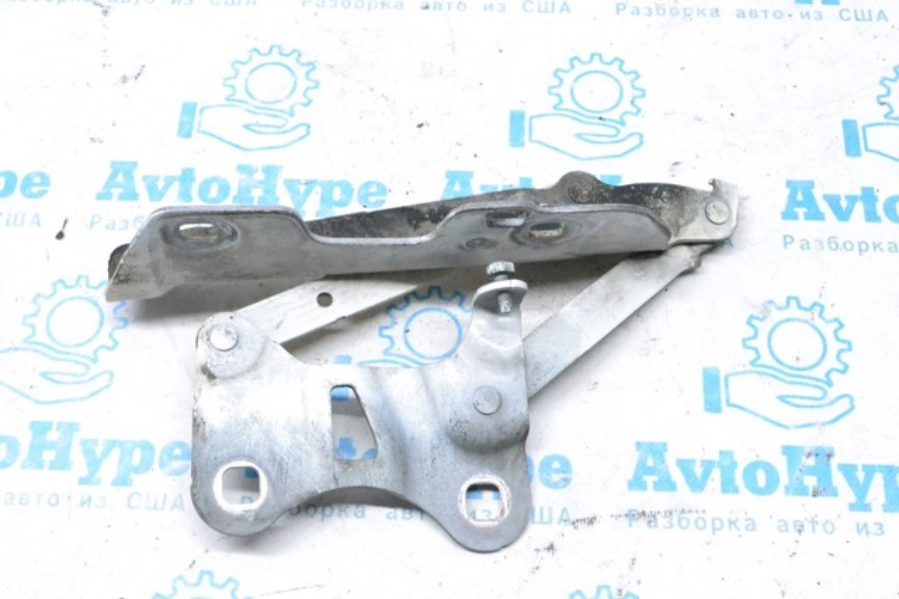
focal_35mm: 51
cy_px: 300
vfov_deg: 26.5
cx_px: 450
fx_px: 1273
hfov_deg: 38.9
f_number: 10
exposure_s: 1/125
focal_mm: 34
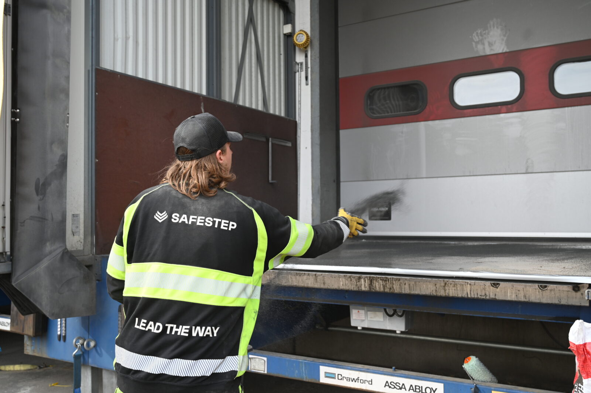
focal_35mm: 34
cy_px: 196
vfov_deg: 38.3
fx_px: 566
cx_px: 296
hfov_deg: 55.1
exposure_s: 1/250
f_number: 5
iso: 200
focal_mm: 34.5
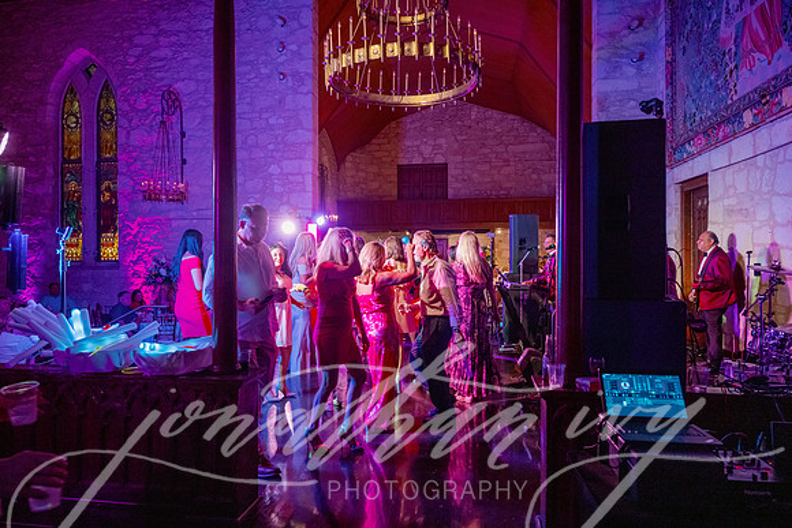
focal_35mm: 24
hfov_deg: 73.7
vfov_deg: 53.2
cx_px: 396
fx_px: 528
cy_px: 264
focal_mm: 24
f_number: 3.5
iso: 2000
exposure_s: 1/100
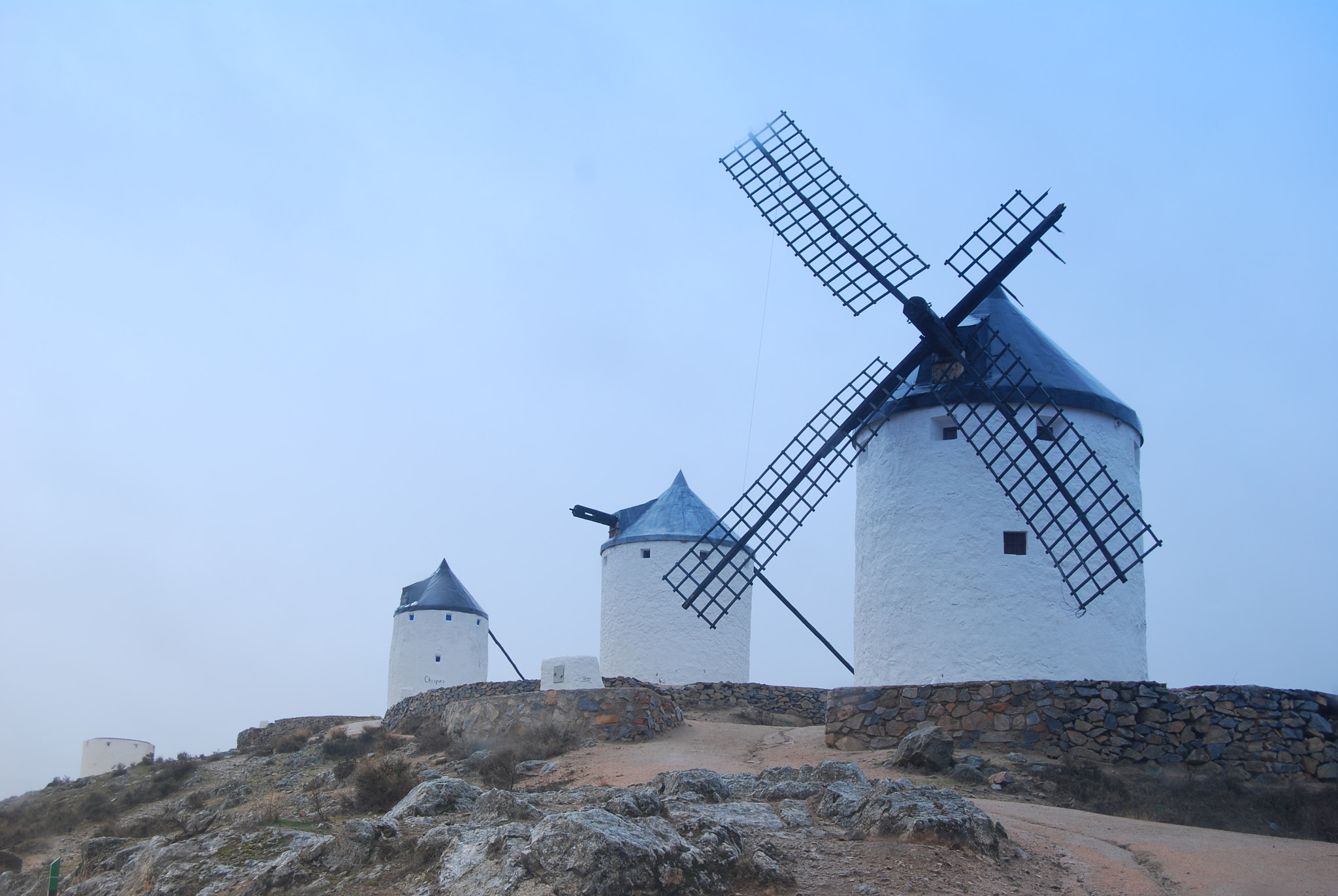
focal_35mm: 57
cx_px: 669
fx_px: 2121
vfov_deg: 23.8
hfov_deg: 35.0
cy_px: 448
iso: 100
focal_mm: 38
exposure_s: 1/250
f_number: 8
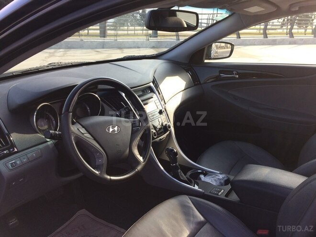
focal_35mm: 29
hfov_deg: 61.7
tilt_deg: -19.7
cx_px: 158
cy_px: 118
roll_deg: +0.5
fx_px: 265
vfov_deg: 48.2
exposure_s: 1/394
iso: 32
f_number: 2.2
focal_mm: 4.15
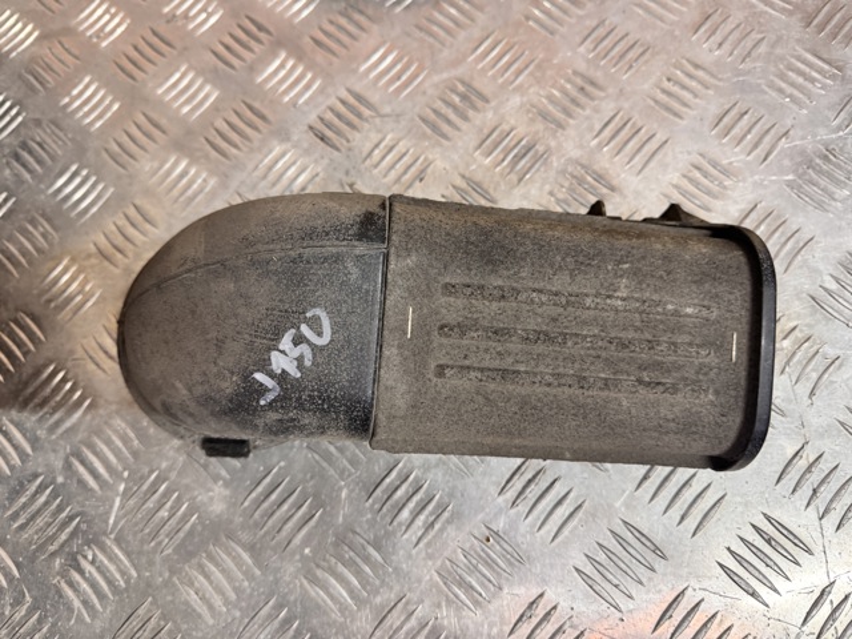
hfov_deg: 71.6
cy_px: 320
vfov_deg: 56.8
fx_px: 591
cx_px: 426
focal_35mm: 24
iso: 250
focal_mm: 6.76
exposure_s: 1/50
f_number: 1.78
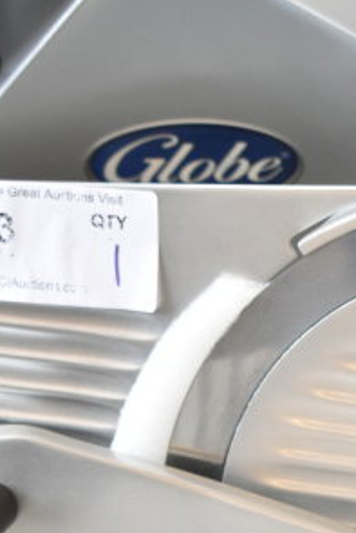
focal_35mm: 186
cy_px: 765
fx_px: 2756
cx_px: 408
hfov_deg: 7.3
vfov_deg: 10.7
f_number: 5
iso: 900
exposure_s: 1/60
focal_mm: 40
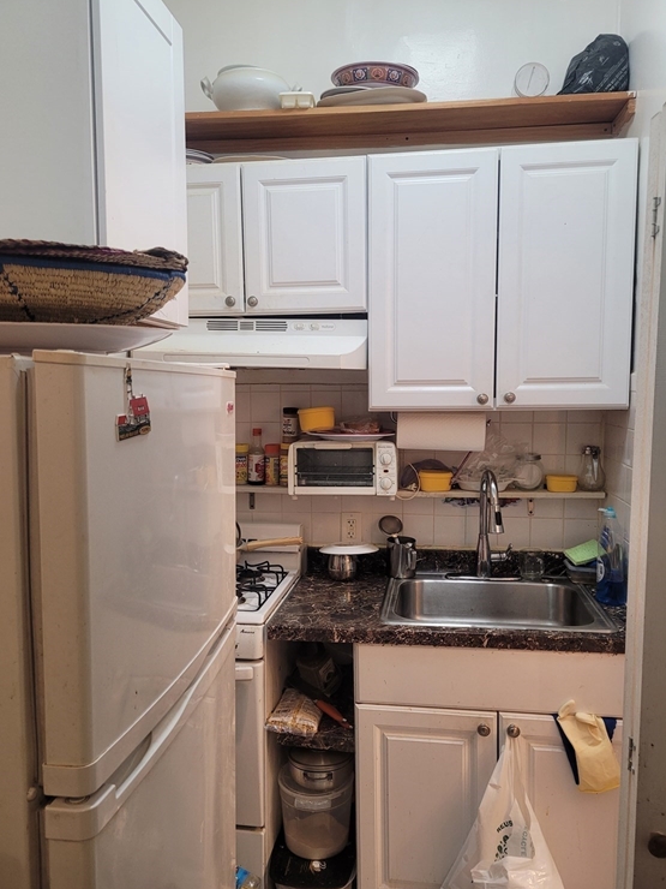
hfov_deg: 51.4
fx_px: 693
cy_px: 446
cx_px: 326
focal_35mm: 27
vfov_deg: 65.3
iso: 200
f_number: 1.8
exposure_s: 1/60
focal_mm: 5.4
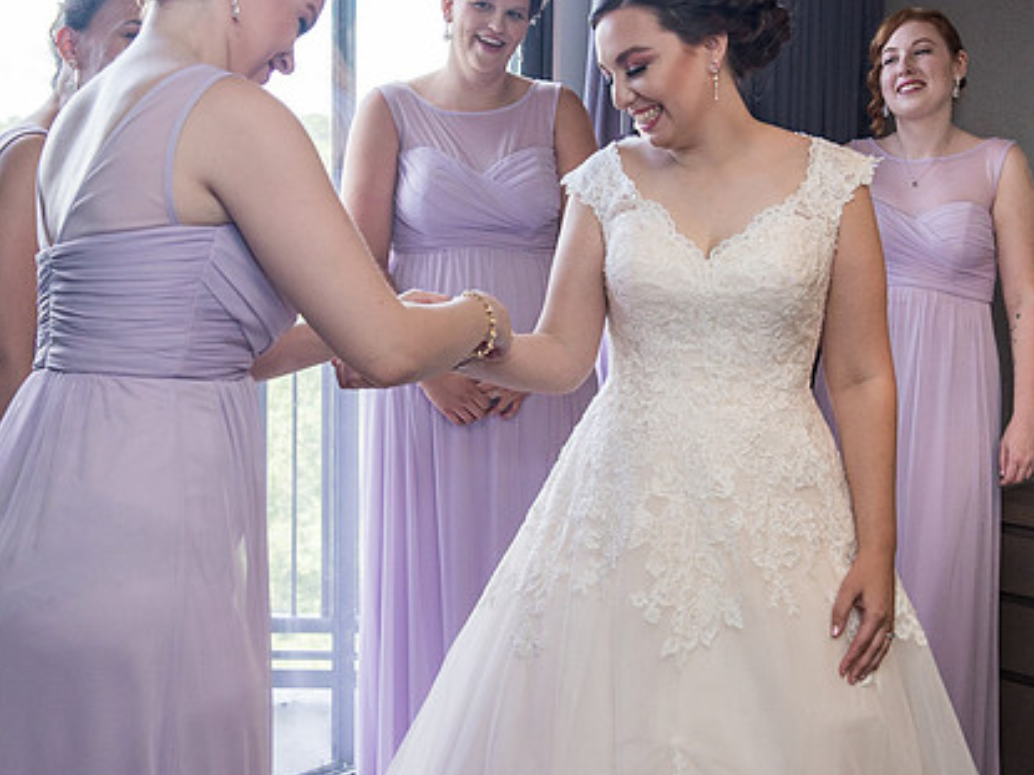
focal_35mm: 53
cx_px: 508
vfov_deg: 27.5
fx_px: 1583
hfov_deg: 36.2
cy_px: 313
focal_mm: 38
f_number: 5.6
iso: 800
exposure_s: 1/200
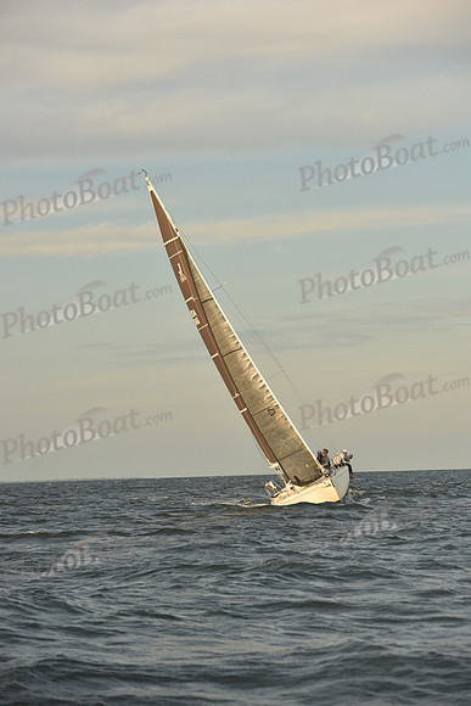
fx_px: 2275
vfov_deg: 17.6
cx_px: 236
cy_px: 353
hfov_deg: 11.8
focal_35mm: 116
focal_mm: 116
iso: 250
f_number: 5
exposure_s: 1/640
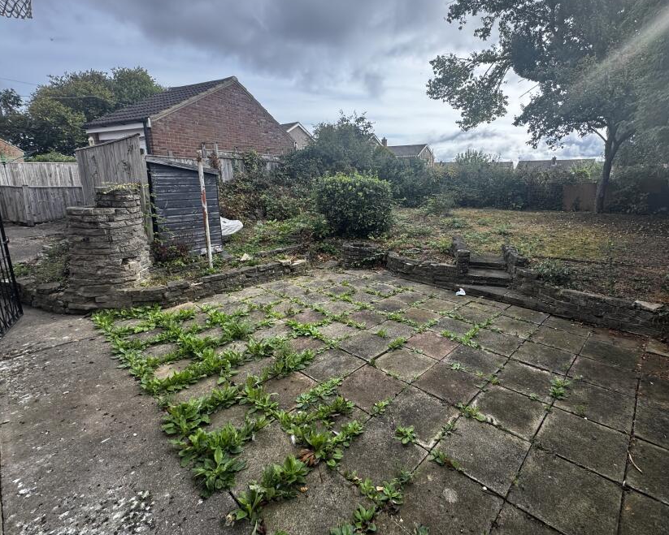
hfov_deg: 89.2
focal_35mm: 17
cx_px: 375
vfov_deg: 76.9
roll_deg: +0.7
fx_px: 337
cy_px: 250
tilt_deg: -12.1
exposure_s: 1/332
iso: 40
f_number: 2.2
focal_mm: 2.22
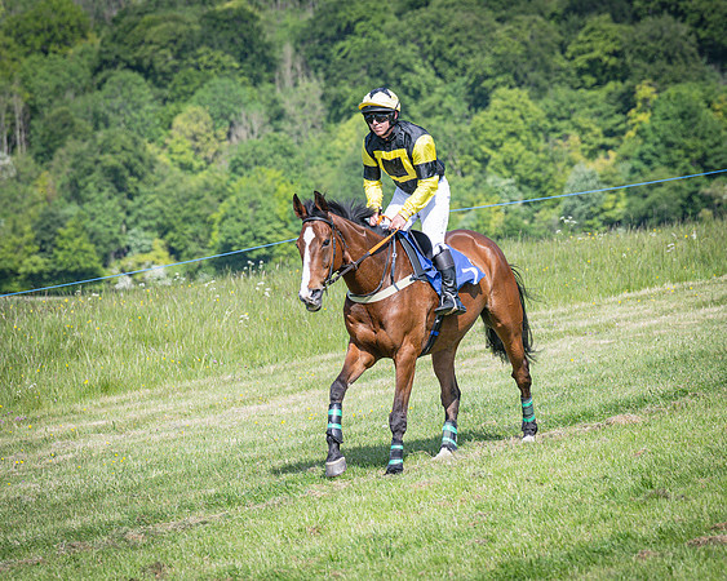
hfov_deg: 7.6
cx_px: 355
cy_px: 337
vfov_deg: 6.1
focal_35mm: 254
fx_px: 5472
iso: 400
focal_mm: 120
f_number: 4
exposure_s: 1/3200
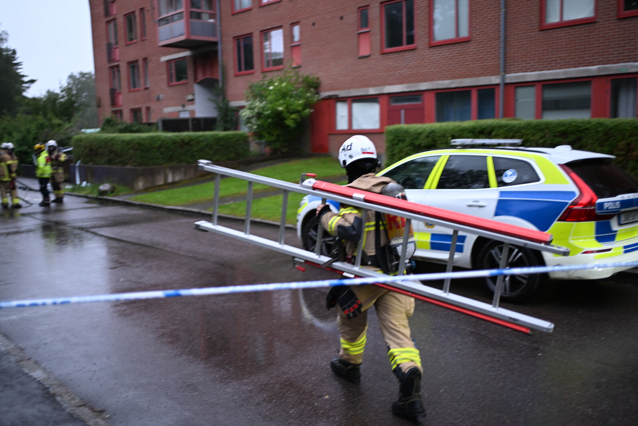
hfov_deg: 54.4
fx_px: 620
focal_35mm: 35
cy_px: 213
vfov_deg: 37.9
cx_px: 319
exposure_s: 1/200
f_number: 1.6
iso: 220
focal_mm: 35
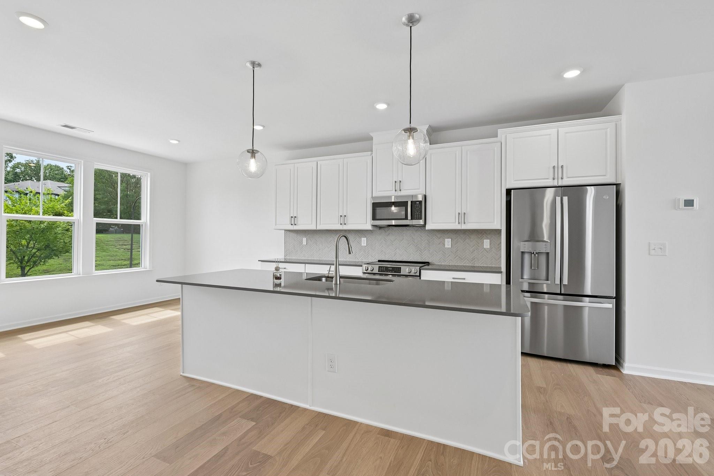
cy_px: 238
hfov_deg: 96.7
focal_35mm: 16
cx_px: 357
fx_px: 317
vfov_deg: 73.7
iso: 100
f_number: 8
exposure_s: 1/20
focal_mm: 16
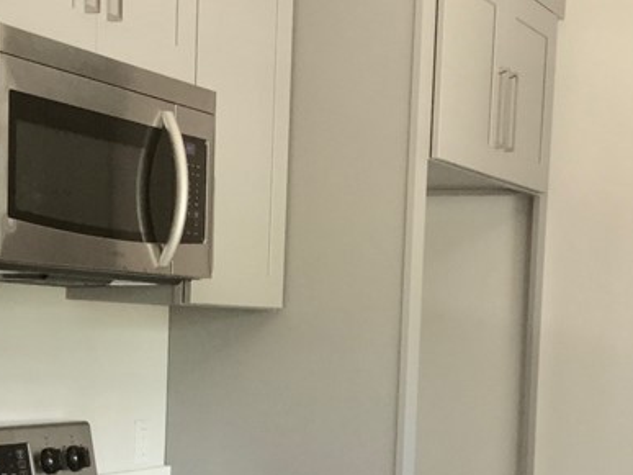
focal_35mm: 82
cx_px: 343
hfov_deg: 23.8
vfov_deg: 17.5
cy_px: 485
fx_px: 1499
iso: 64
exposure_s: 1/30
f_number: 2.4
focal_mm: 3.3
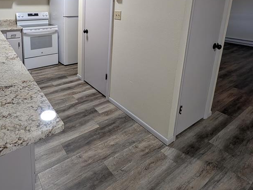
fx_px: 146
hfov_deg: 77.5
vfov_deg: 60.1
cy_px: 34
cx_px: 74
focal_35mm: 20
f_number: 1.7
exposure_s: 1/60
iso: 98
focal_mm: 2.02
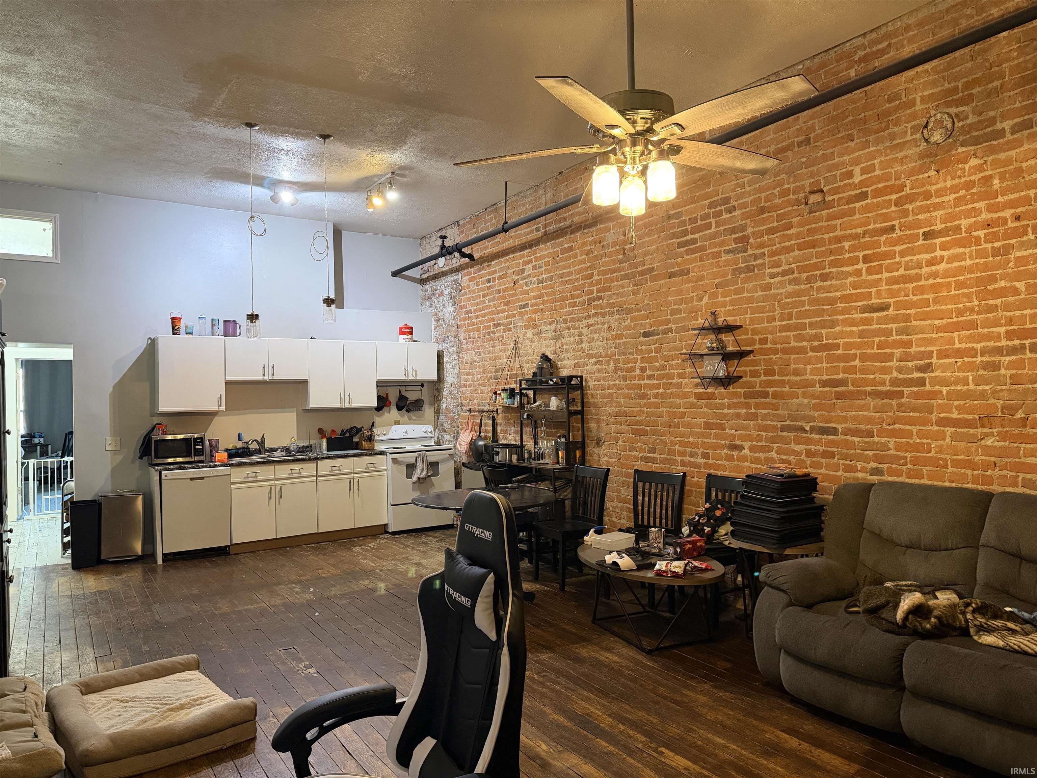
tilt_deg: +1.7
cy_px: 389
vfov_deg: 56.8
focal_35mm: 24
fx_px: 719
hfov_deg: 71.6
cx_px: 518
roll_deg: +1.1
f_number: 1.78
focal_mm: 6.76
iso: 500
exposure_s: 1/60
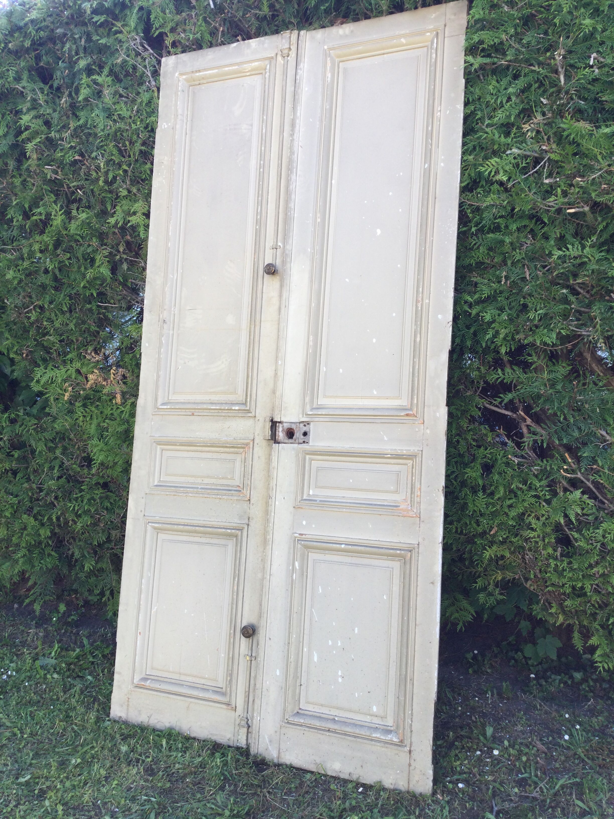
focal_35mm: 31
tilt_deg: -6.8
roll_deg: +0.1
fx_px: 733
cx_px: 307
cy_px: 410
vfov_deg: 58.4
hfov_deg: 45.4
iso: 25
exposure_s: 1/100
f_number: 2.4
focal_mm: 3.3
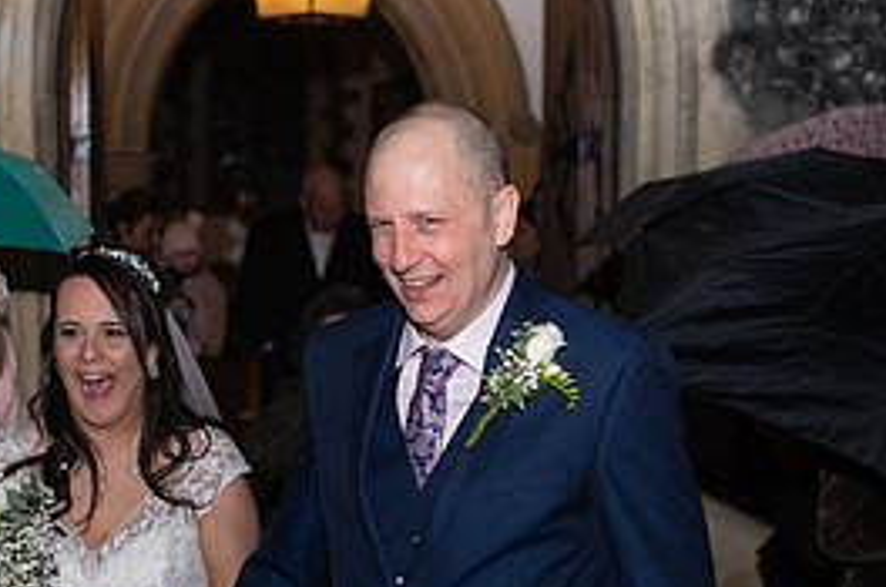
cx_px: 279
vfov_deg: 17.5
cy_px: 473
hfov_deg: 26.2
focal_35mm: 77
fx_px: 1892
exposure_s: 1/400
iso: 640
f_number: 2.5
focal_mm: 35
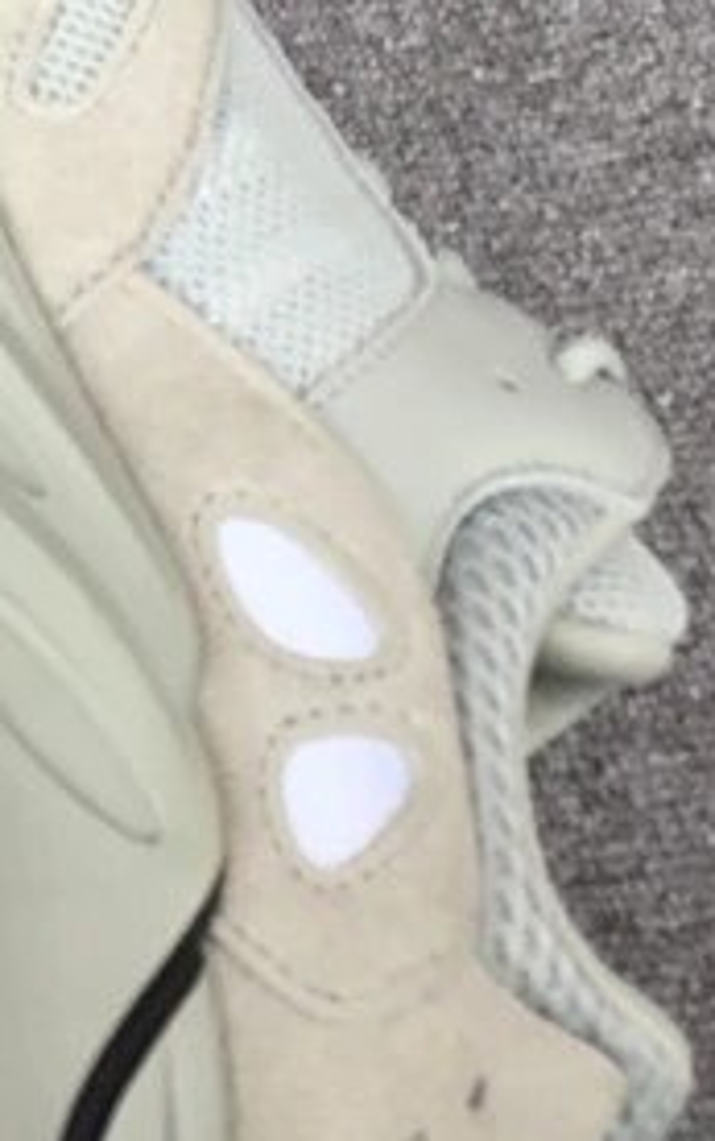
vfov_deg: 19.3
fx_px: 3329
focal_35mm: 107
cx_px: -620
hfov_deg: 11.3
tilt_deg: -53.8
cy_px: 333
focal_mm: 3.3
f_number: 2.4
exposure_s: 1/179
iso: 25
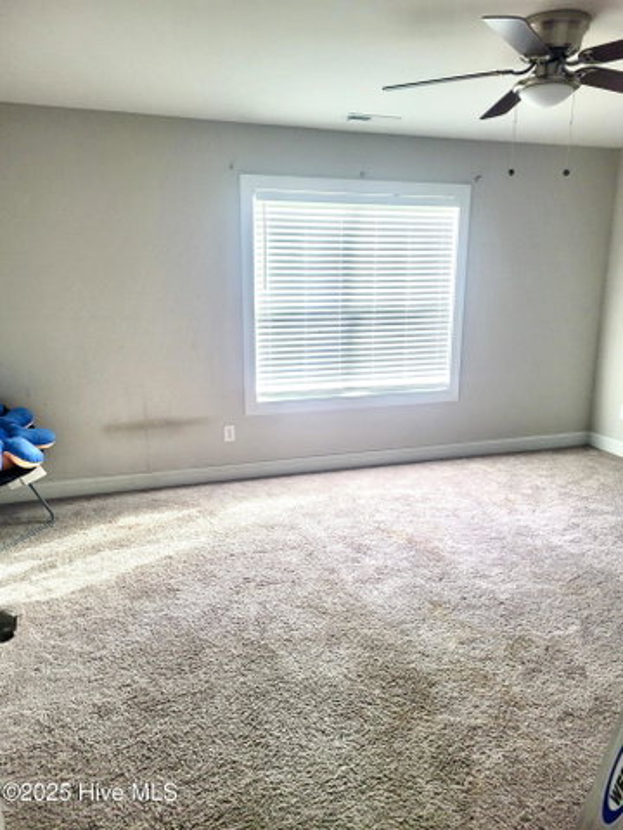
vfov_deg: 67.3
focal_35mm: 26
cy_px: 415
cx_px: 312
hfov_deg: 53.1
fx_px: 624
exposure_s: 1/120
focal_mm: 5.4
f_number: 1.8
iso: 160
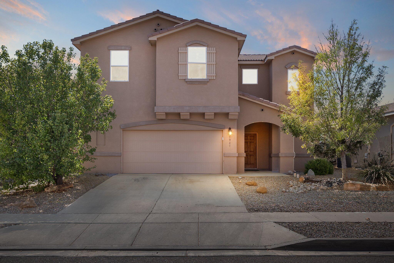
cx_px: 197
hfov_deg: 60.3
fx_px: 339
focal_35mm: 31
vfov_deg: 42.3
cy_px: 132
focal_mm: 21
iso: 320
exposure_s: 1/250
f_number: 9
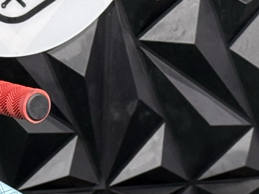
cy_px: 422
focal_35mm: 253
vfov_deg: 5.7
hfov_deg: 7.8
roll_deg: -1.8
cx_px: 24
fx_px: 1893
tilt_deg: -18.3
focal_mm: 6.76
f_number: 1.78
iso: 160
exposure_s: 1/60
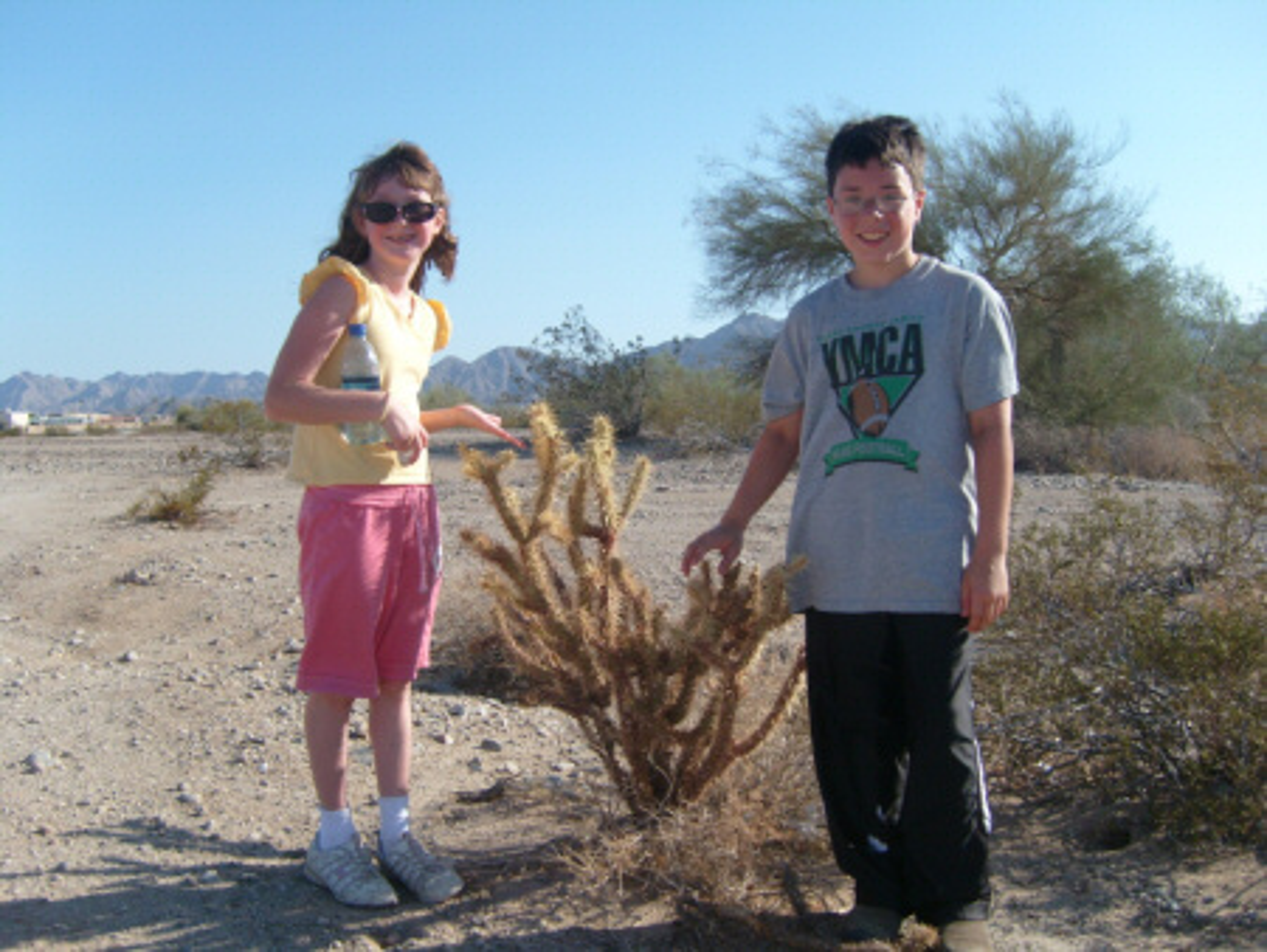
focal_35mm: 35
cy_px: 476
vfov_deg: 40.7
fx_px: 1282
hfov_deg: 52.6
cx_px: 634
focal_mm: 5.8
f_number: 7.1
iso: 80
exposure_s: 1/250
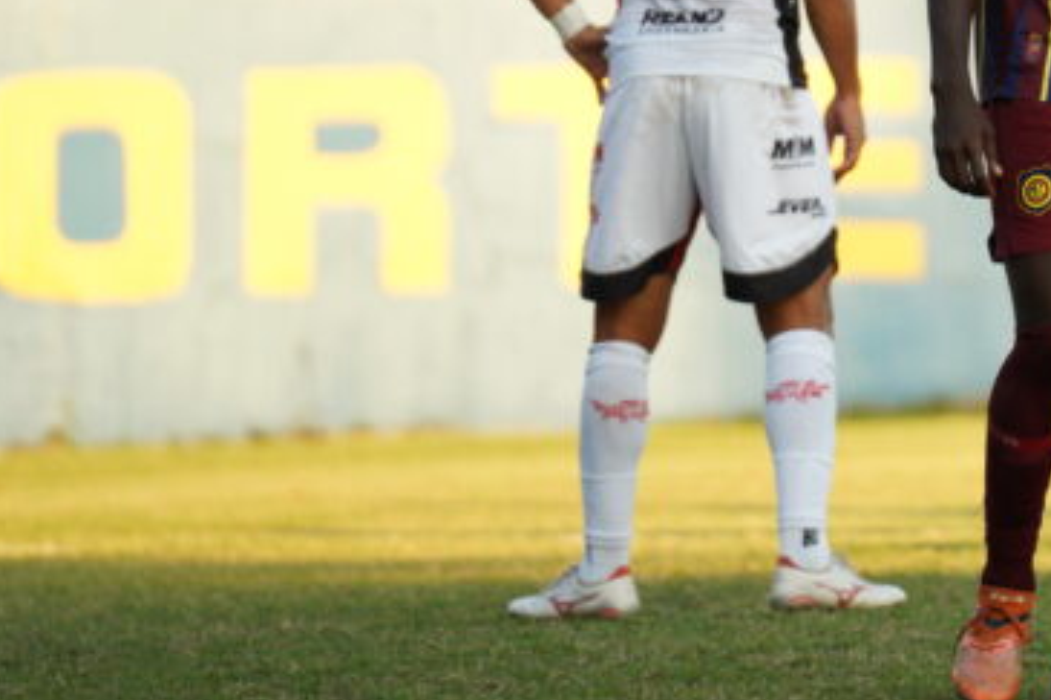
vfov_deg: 2.7
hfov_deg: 4.1
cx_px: 1181
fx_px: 14736
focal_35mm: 505
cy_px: -91
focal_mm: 180
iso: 1000
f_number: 2.8
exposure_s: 1/2000
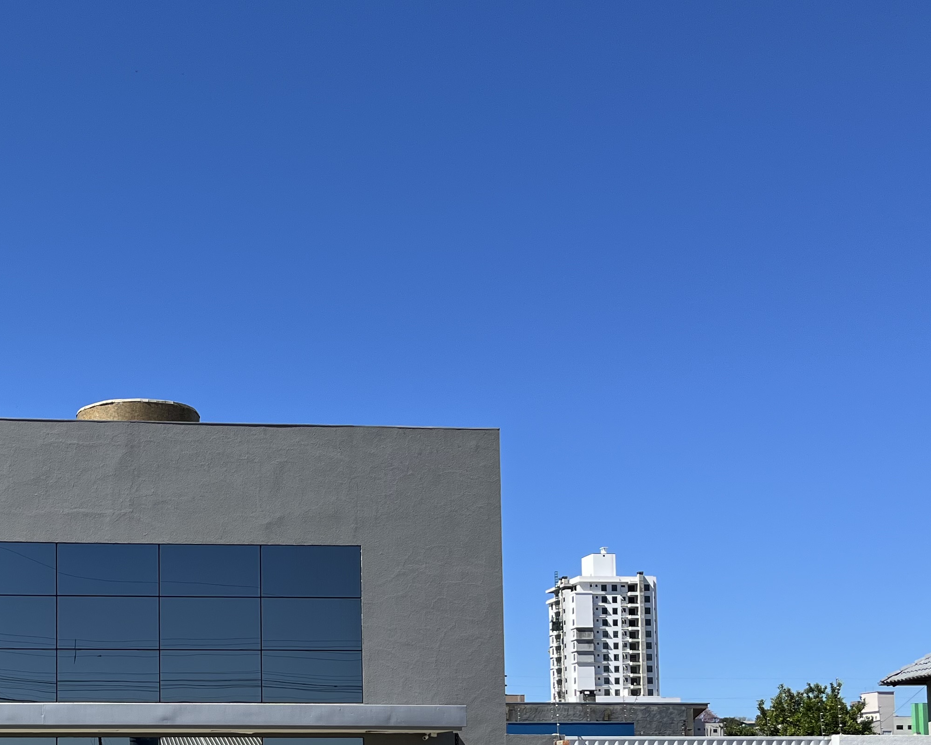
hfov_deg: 35.0
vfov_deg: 28.5
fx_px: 1405
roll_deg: +0.0
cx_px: 135
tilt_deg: +4.5
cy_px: 679
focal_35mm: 51
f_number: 1.6
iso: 50
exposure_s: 1/2967
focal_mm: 5.1
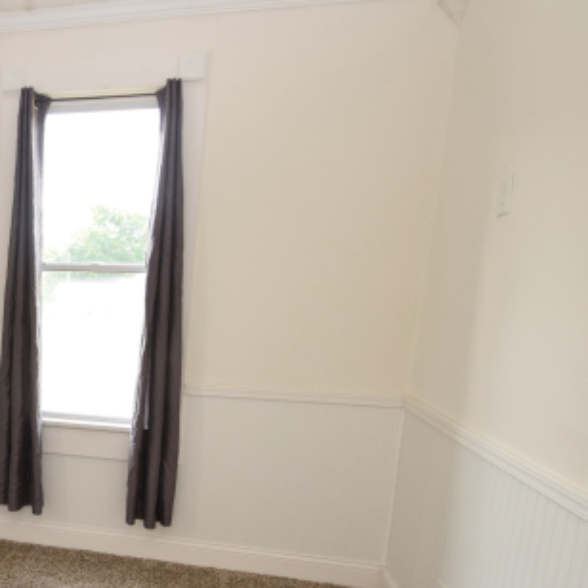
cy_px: 389
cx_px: 43
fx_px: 596
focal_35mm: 31
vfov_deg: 51.6
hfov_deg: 46.6
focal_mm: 10
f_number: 5.6
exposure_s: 1/125
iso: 500
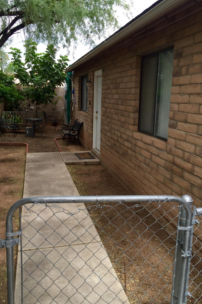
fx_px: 261
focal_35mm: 31
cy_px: 151
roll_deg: -2.6
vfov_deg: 60.3
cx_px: 99
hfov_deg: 42.3
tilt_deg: -11.0
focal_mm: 4.15
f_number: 2.2
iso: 32
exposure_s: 1/501
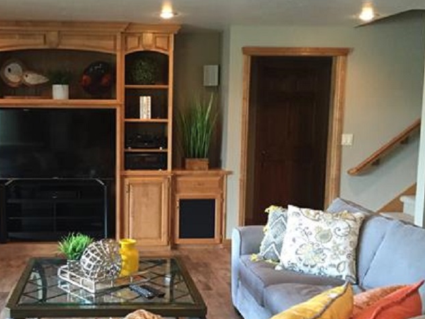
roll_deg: -0.6
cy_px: 182
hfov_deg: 40.4
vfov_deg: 31.5
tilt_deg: -6.8
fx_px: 565
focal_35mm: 46
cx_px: 125
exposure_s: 1/30
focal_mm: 4.15
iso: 250
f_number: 2.2
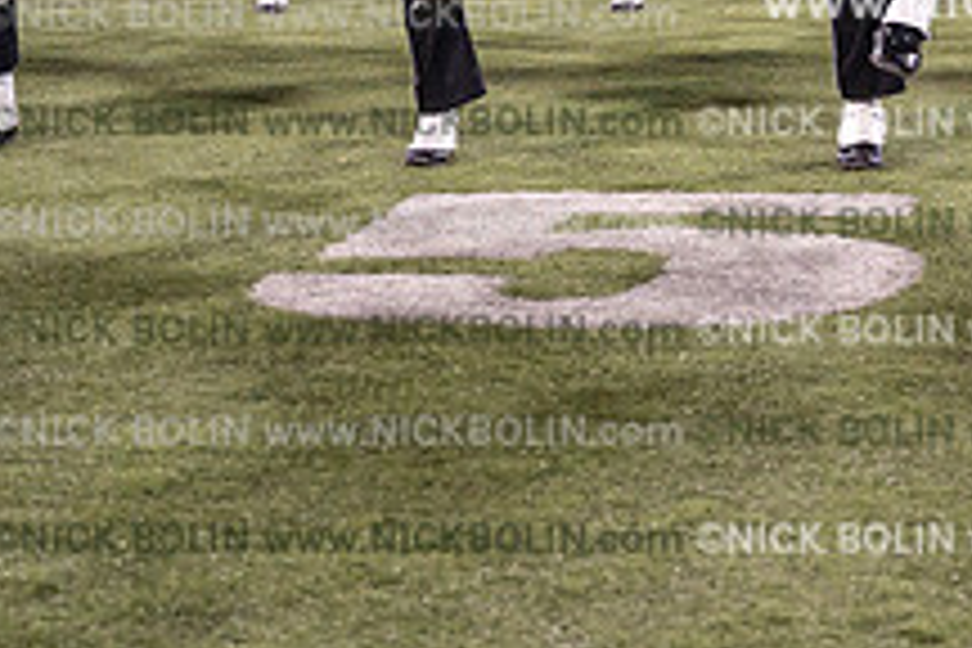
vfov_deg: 10.0
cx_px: 1040
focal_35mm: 134
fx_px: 3618
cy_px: -194
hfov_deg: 15.0
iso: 3200
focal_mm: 50
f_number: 4
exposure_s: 1/640
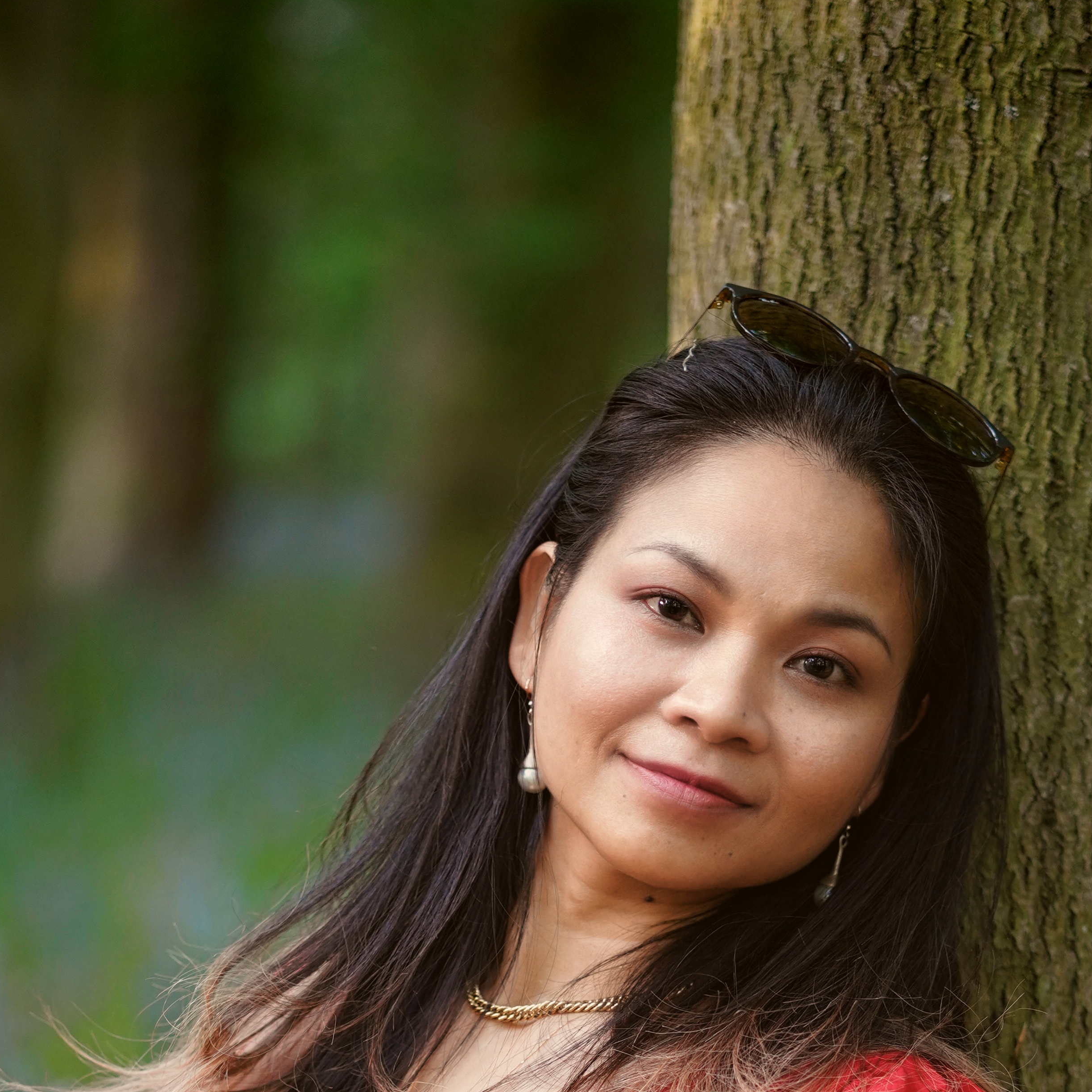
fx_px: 6317
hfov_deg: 9.9
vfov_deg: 9.8
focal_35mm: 177
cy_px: 1222
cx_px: 610
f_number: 1.8
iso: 640
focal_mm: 85
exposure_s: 1/100
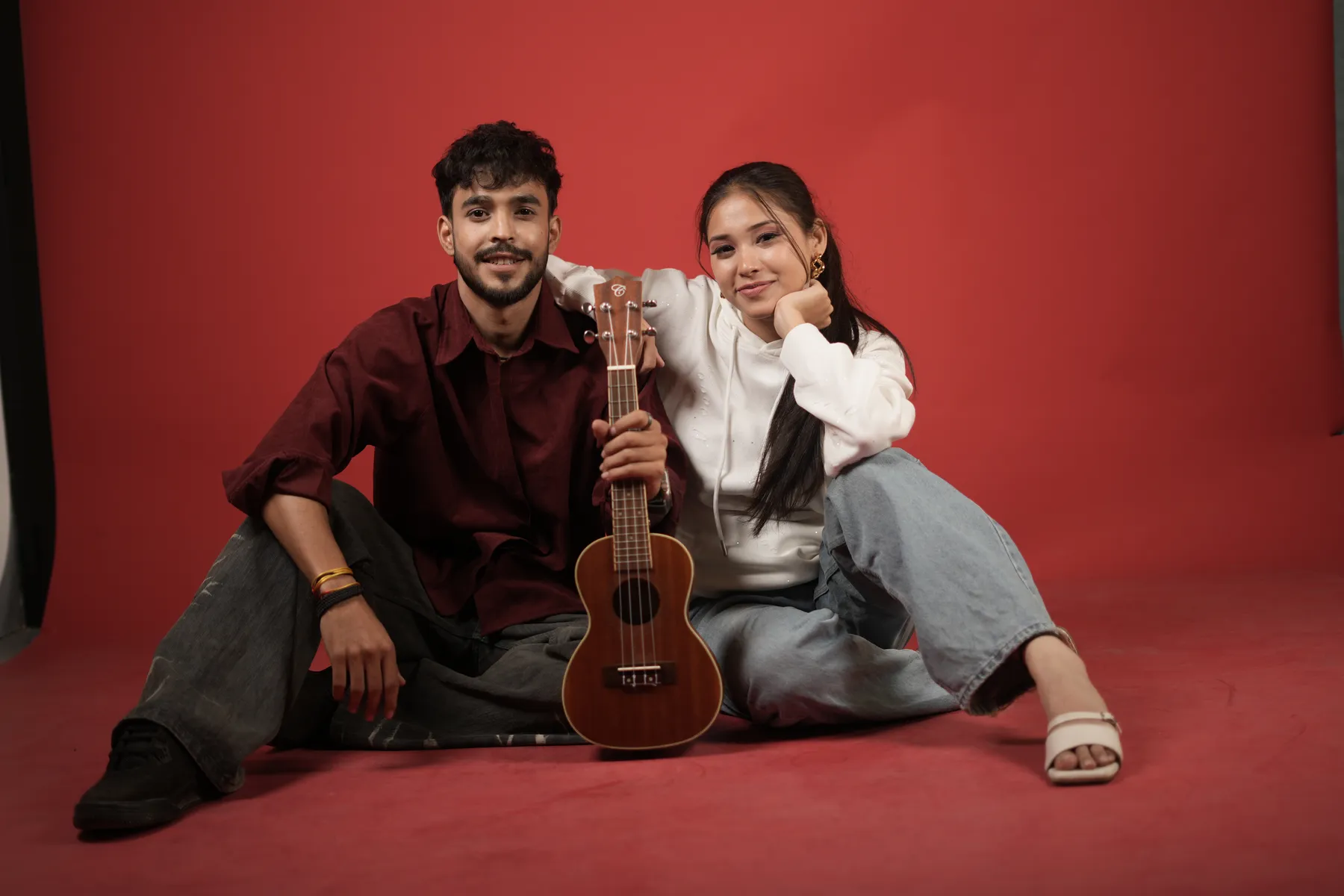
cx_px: 672
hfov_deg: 39.6
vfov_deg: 27.0
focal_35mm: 50
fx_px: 1867
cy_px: 448
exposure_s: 1/100
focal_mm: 50
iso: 125
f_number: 1.8
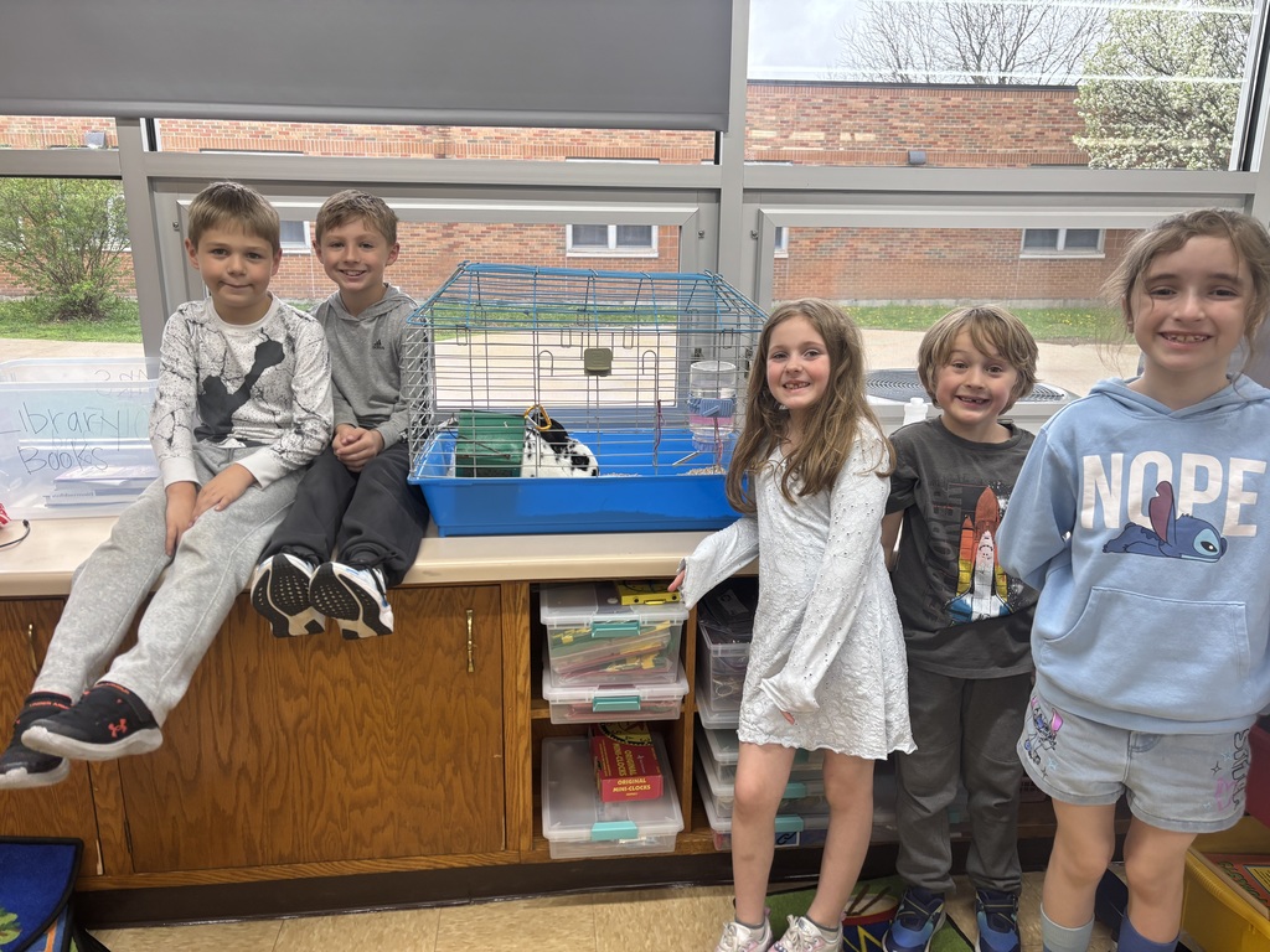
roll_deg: -1.0
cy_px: 476
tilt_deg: -14.8
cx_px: 635
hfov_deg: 67.3
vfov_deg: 53.1
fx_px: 954
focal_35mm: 26
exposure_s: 1/120
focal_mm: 5.96
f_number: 1.6
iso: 100
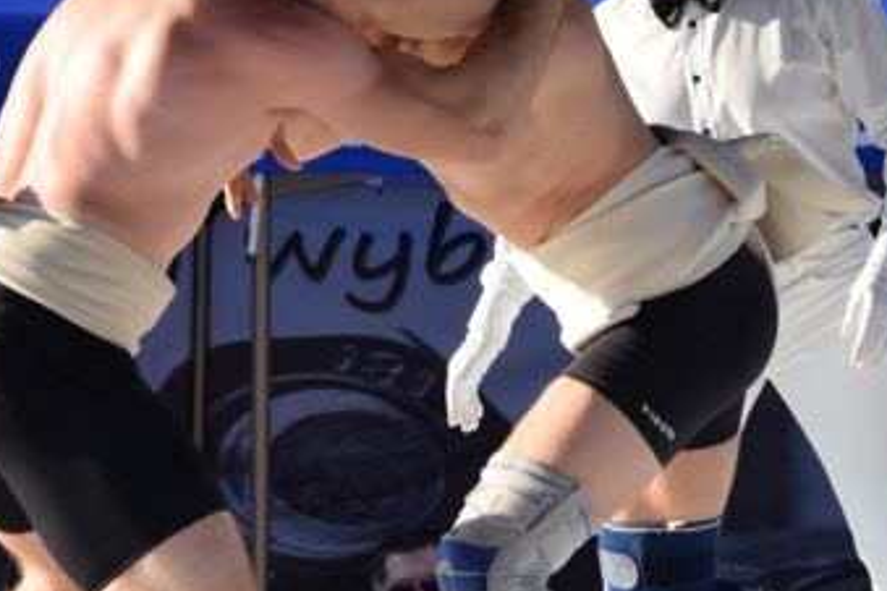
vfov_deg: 4.4
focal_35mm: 313
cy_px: 390
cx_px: 508
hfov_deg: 6.6
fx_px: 7711
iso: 800
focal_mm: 92
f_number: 5.6
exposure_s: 1/1000
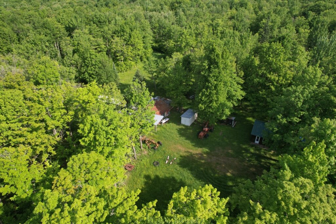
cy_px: 112
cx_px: 168
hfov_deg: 78.6
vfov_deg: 57.2
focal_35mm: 22
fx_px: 205
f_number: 2.8
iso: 100
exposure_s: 1/1250
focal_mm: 8.38
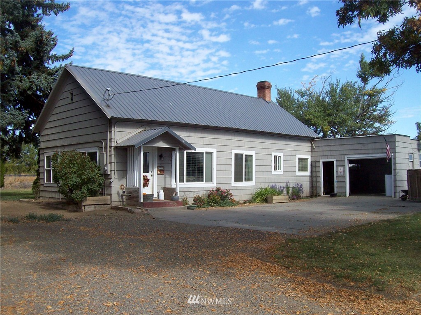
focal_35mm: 36
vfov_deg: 39.7
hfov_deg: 51.4
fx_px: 438
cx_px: 210
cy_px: 158
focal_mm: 6
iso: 80
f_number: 4.8
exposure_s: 1/376
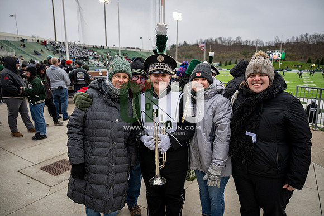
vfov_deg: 53.2
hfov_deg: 73.7
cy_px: 108
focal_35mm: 24
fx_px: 216
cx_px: 162
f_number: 2.8
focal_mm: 24
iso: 160
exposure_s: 1/500
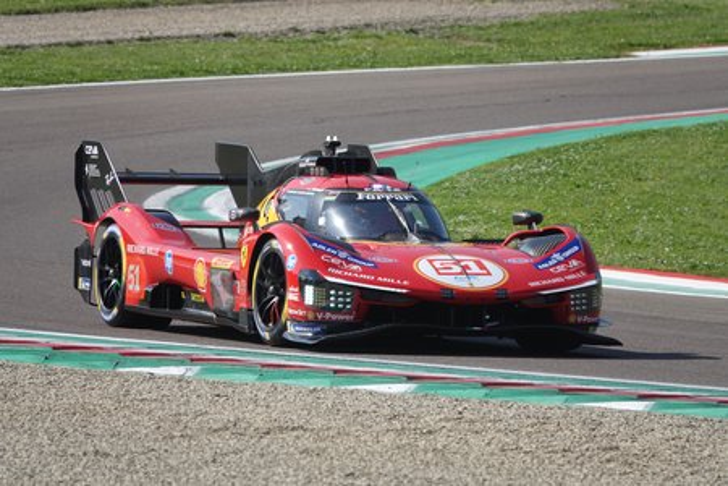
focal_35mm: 561
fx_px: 11344
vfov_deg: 2.5
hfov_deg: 3.7
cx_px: 364
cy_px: 243
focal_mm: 205.6
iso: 100
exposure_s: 1/800
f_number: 4
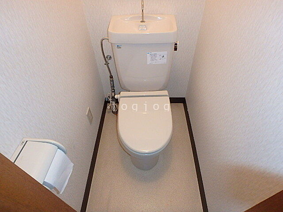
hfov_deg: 79.0
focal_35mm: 21
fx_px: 172
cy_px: 106
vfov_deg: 63.4
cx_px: 142
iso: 400
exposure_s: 1/30
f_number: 3.5
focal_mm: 3.7
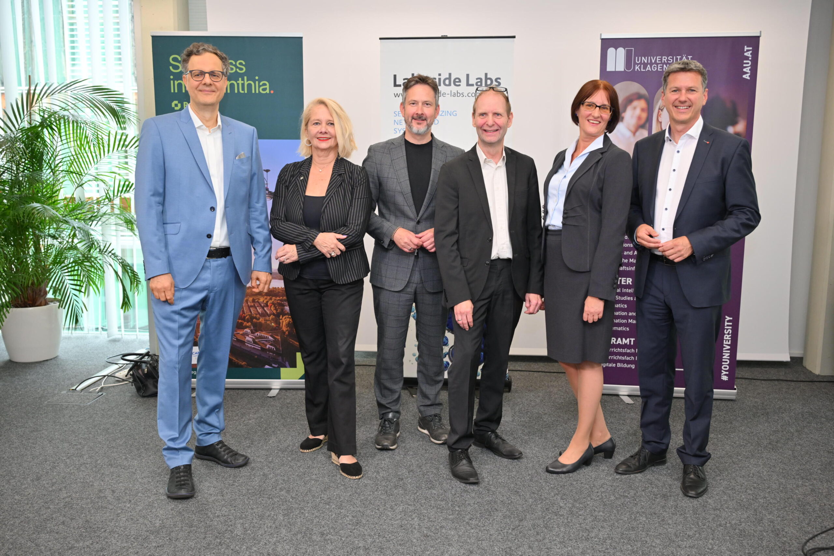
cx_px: 417
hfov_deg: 55.8
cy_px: 278
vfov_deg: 38.9
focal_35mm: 34
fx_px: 788
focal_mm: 34
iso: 900
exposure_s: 1/200
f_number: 4
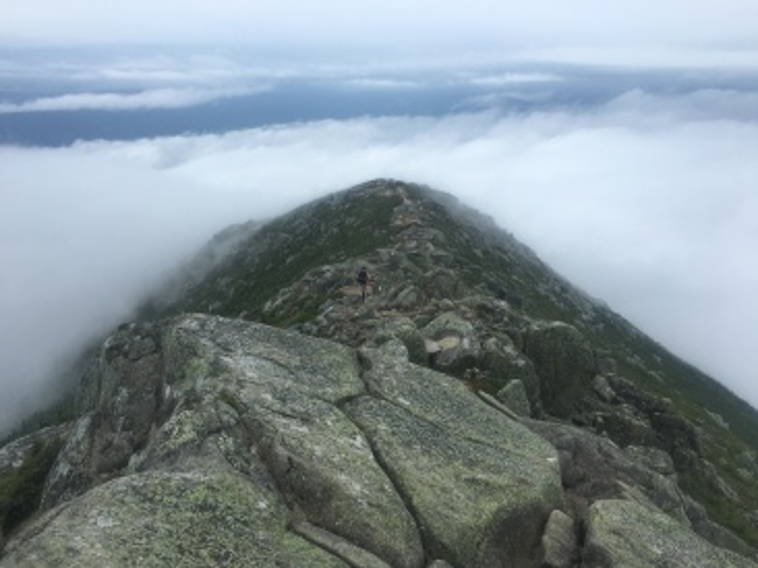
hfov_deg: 61.7
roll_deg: -0.6
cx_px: 379
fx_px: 635
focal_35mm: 29
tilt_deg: -19.3
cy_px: 284
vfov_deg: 48.2
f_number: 2.2
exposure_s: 1/578
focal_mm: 4.15
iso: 25
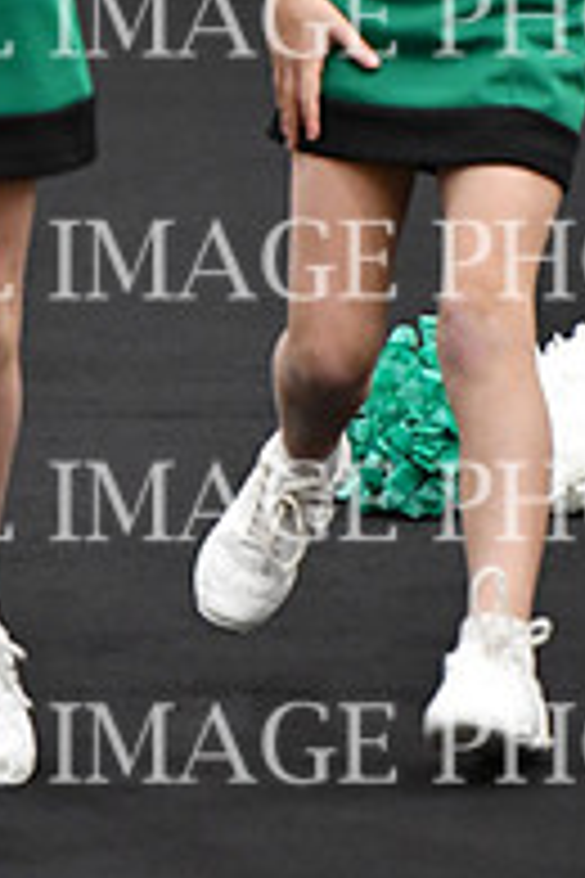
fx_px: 21741
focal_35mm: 892
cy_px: -104
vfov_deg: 2.3
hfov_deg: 1.5
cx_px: 403
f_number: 2.8
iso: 5000
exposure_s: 1/800
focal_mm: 200
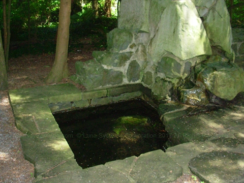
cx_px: 122
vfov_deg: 37.7
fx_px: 268
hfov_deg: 49.0
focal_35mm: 38
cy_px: 92
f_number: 2.9
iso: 200
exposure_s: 1/128
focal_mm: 6.3
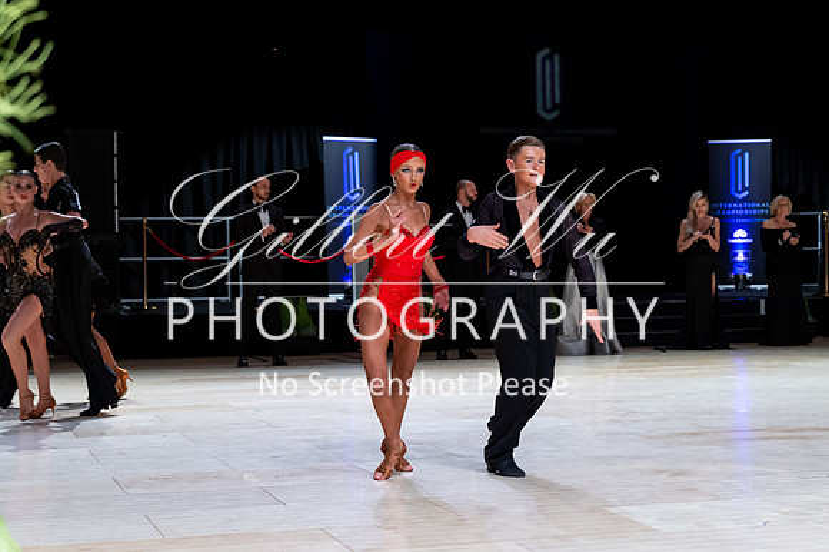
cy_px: 274
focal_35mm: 69
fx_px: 1591
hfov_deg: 29.2
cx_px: 414
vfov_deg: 19.7
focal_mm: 60
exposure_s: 1/400
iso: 3200
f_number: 3.2
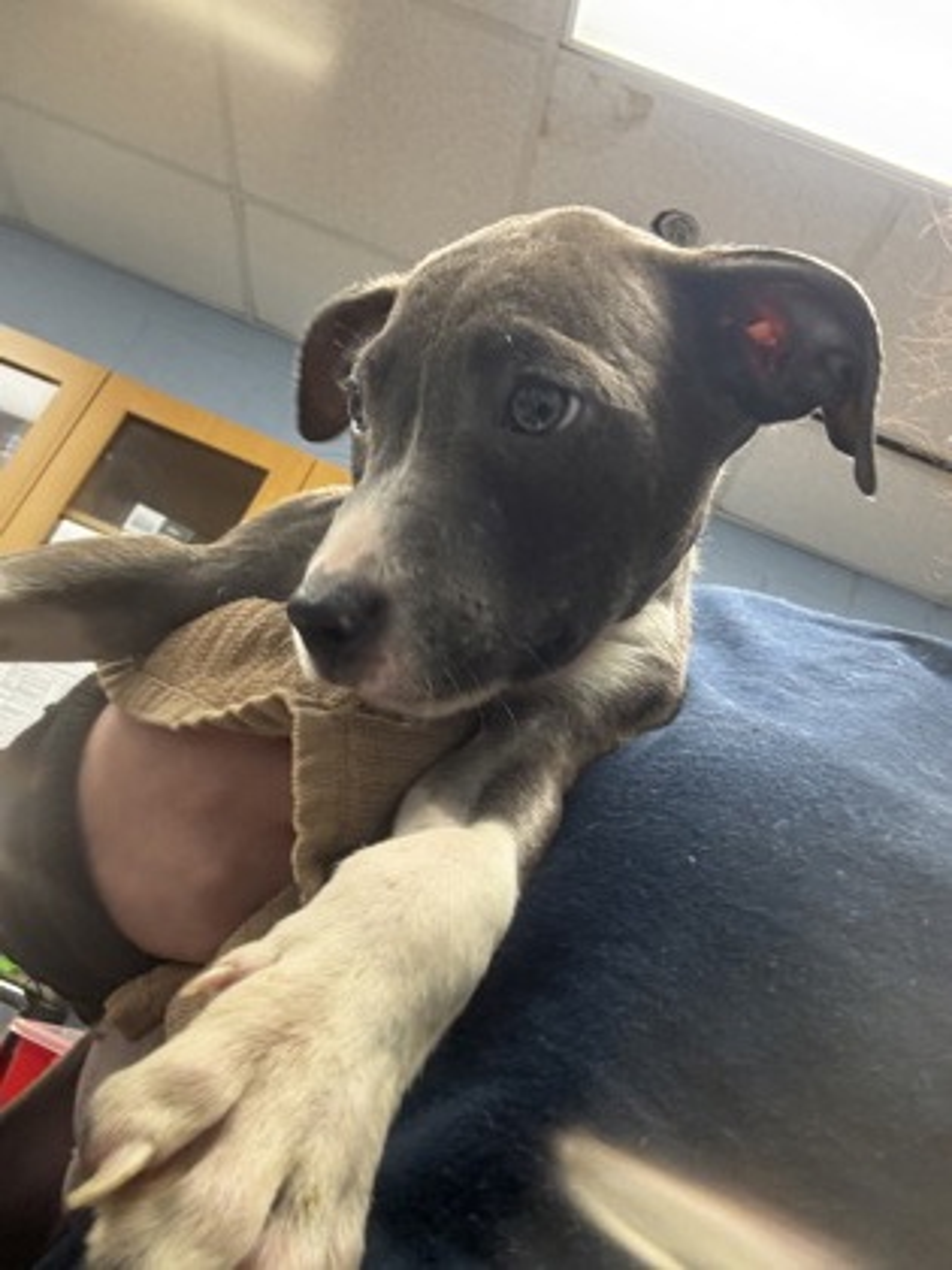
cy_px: 635
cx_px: 476
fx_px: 1100
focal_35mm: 30
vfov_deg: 60.0
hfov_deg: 46.8
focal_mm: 2.69
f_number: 1.9
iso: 125
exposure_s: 1/43
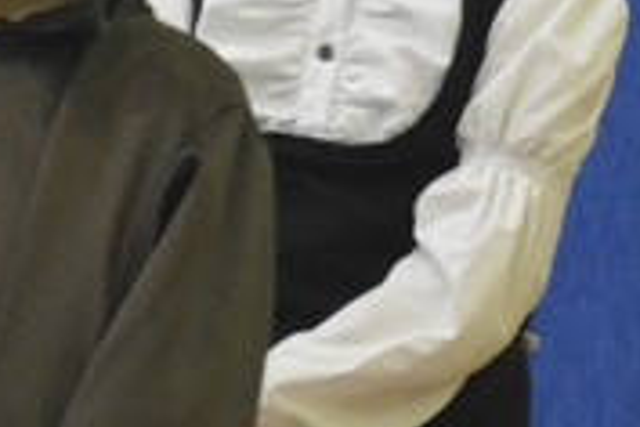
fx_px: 12644
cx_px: -137
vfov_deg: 1.9
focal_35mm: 711
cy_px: -29
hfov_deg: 2.9
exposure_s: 1/25
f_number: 5.6
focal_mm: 105
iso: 3200
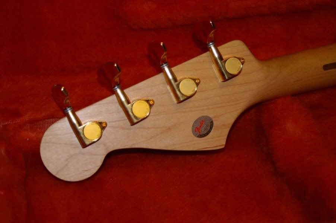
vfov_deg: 21.0
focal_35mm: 64
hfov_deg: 31.2
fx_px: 602
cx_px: 168
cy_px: 112
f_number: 4
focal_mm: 43
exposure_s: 1/60
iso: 200
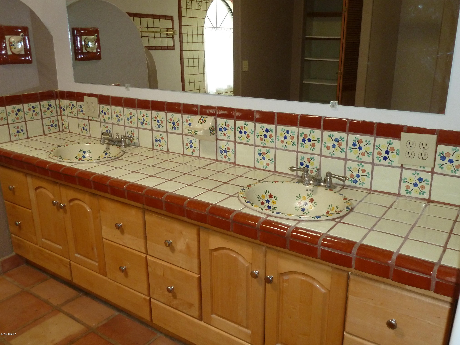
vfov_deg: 46.8
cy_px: 172
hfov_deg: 60.0
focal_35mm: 30
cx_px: 230
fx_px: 399
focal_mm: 5
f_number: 3.4
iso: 320
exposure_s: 1/30
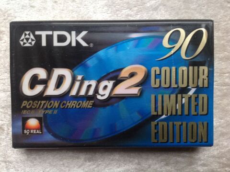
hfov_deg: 52.7
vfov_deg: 40.6
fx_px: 232
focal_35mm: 35
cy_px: 86
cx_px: 115
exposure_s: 1/15
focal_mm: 4.28
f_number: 2.4
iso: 100
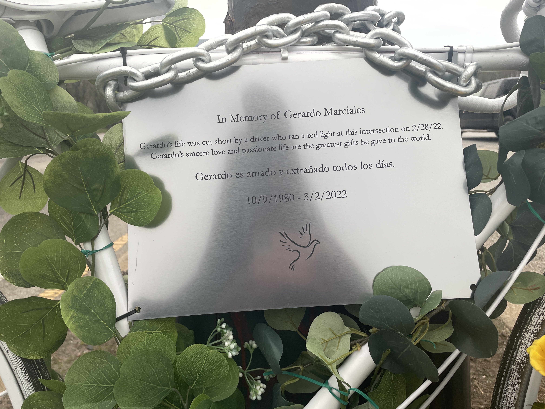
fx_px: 409
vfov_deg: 53.1
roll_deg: +1.2
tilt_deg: -10.7
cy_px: 204
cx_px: 272
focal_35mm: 26
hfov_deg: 67.3
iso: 50
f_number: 1.6
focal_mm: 4.2
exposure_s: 1/121
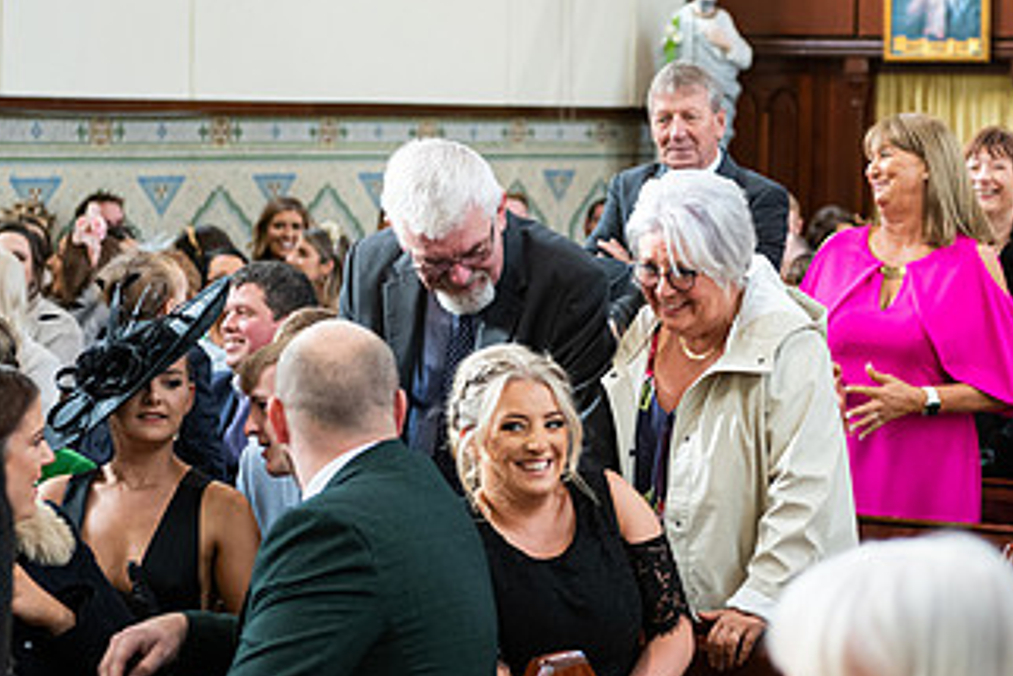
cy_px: 269
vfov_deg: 10.9
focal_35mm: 126
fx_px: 3547
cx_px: 686
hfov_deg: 16.2
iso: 1000
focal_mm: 70
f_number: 3.5
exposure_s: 1/100
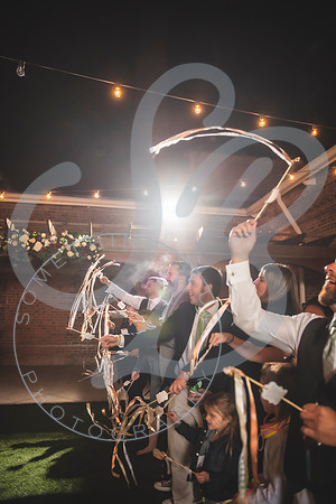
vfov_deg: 73.7
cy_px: 252
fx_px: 336
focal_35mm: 24
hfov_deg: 53.1
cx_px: 168
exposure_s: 1/200
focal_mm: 24
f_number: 2.8
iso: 1000
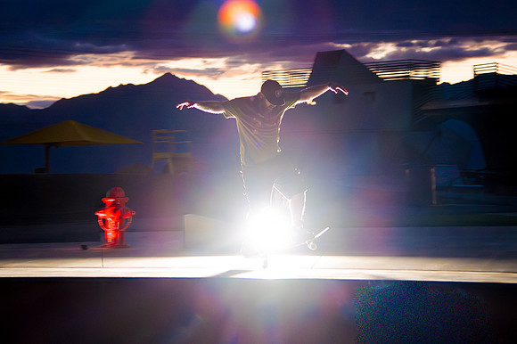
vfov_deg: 13.1
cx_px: 252
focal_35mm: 104
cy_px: 122
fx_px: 1493
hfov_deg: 19.6
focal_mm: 65
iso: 5000
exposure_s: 1/80
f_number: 4
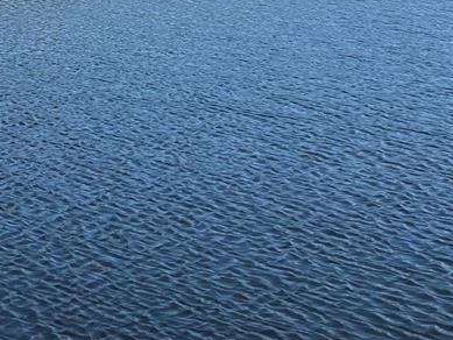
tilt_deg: +1.8
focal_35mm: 107
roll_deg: -0.1
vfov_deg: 13.0
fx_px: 1401
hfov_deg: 17.6
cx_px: -65
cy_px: -187
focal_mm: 5.7
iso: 50
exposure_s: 1/3831
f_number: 1.5
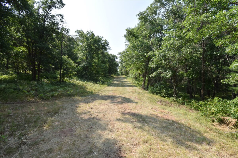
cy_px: 79
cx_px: 119
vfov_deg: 77.3
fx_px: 99
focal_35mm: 15
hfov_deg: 100.4
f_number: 14
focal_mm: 10
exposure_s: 1/200
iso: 320
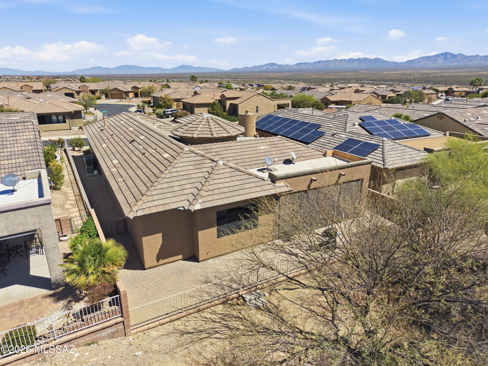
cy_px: 183
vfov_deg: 56.8
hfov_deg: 71.6
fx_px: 338
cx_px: 244
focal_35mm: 24
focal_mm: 8.7
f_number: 1.8
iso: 200
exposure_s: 1/6000
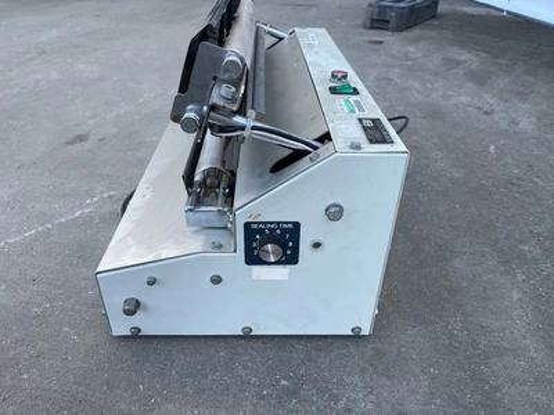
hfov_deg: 67.3
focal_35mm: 26
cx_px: 277
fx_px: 416
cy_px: 208
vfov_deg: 53.1
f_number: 1.6
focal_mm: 5.1
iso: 40
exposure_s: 1/158
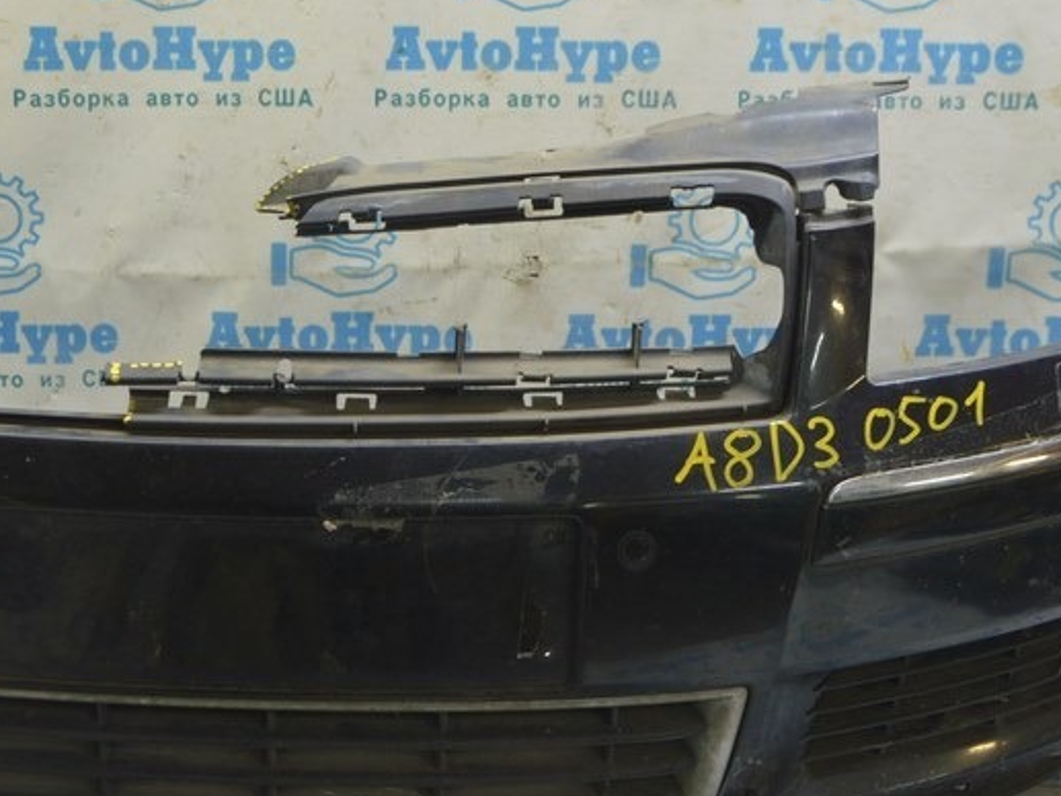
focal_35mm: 60
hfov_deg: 31.6
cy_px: 257
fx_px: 1838
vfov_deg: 24.3
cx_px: 271
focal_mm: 21
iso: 400
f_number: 5.6
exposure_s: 1/20
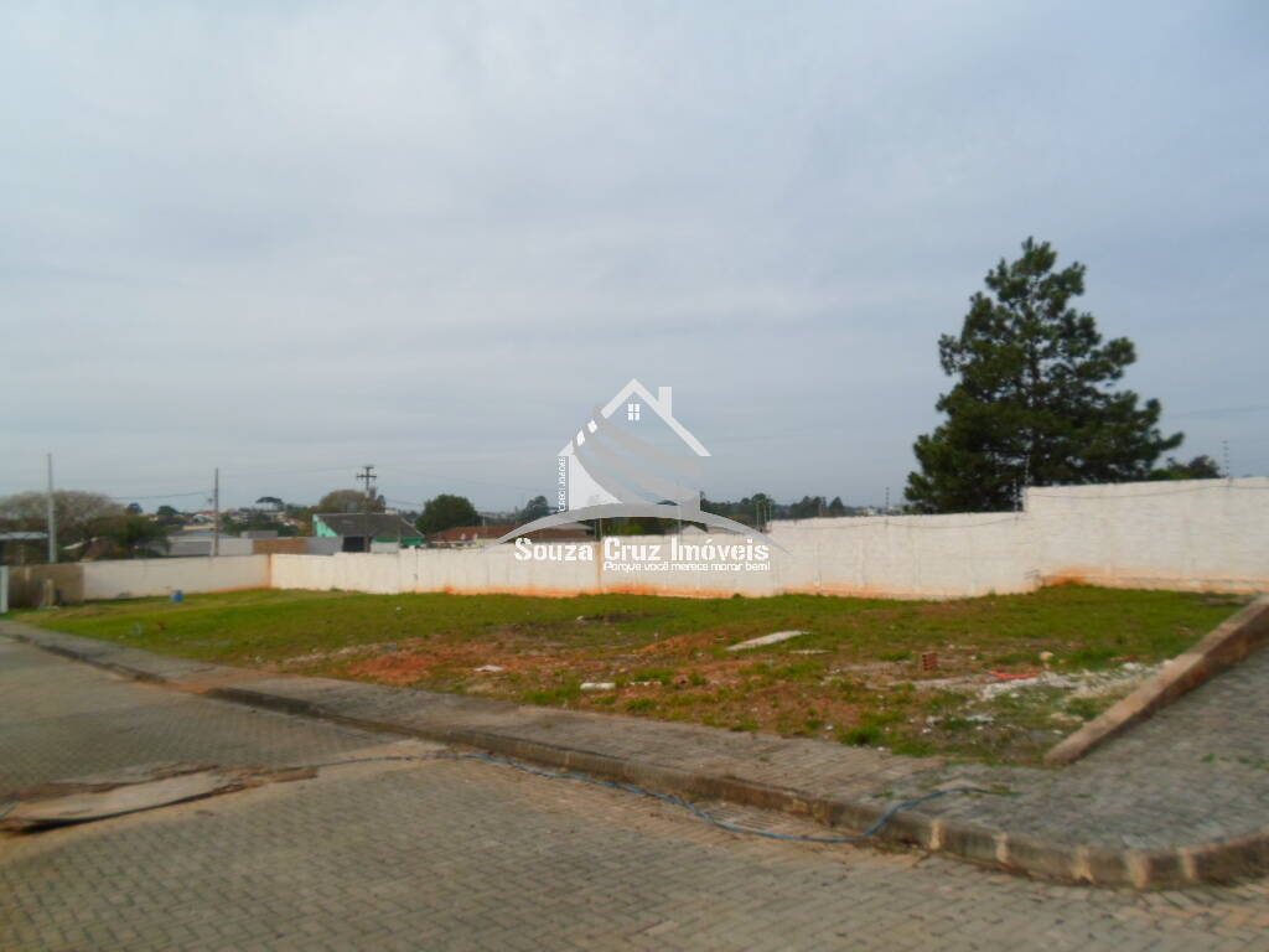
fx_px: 916
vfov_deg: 54.9
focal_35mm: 25
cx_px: 634
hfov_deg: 69.4
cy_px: 476
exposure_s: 1/2000
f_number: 2.5
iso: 80
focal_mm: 4.5
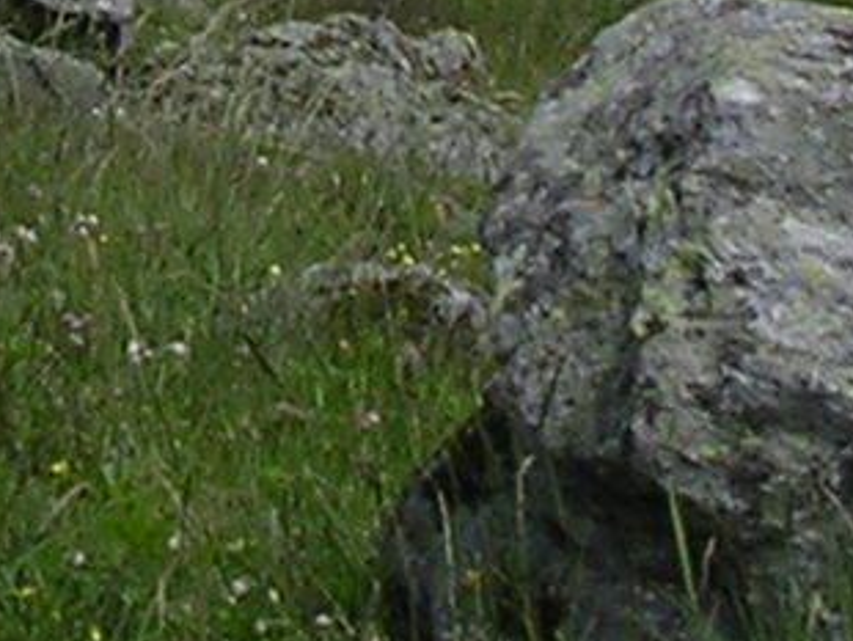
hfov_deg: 7.9
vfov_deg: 5.8
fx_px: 6190
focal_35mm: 251
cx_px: 118
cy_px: -624
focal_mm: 5.8
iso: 100
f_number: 5.6
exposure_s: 1/262
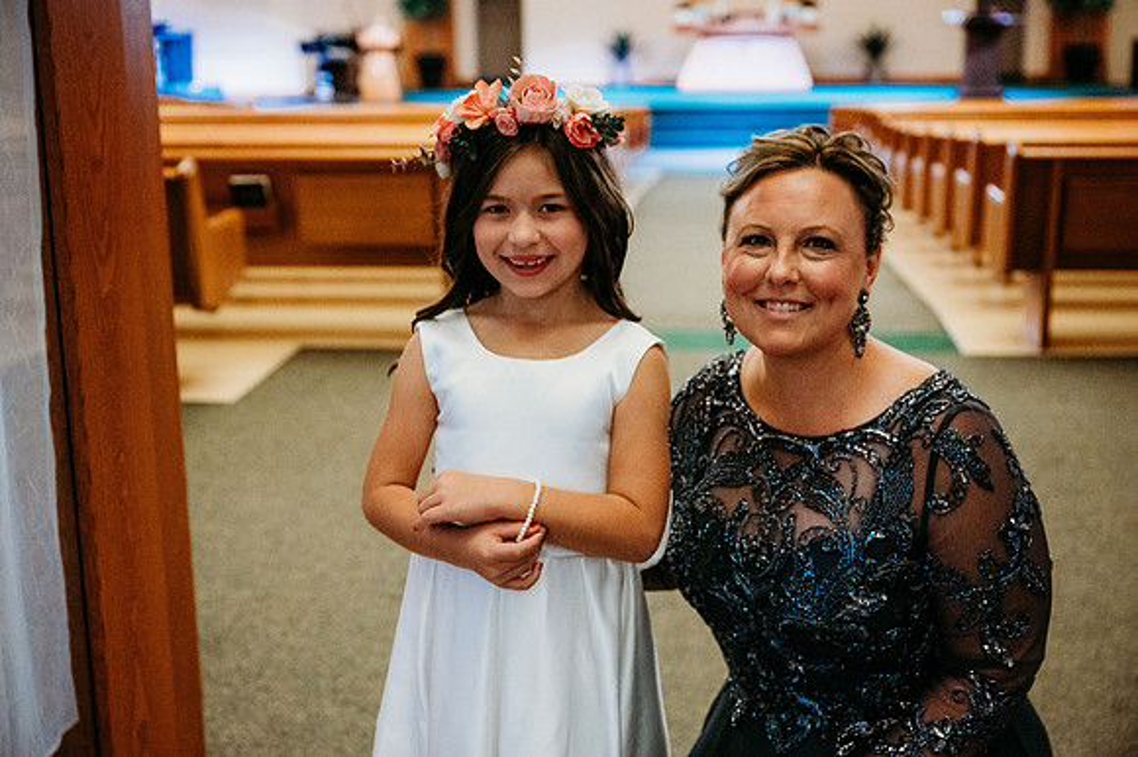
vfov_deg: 27.5
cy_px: 378
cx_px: 569
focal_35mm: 49
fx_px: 1548
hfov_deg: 40.4
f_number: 3.5
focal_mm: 49
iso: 2000
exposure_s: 1/320
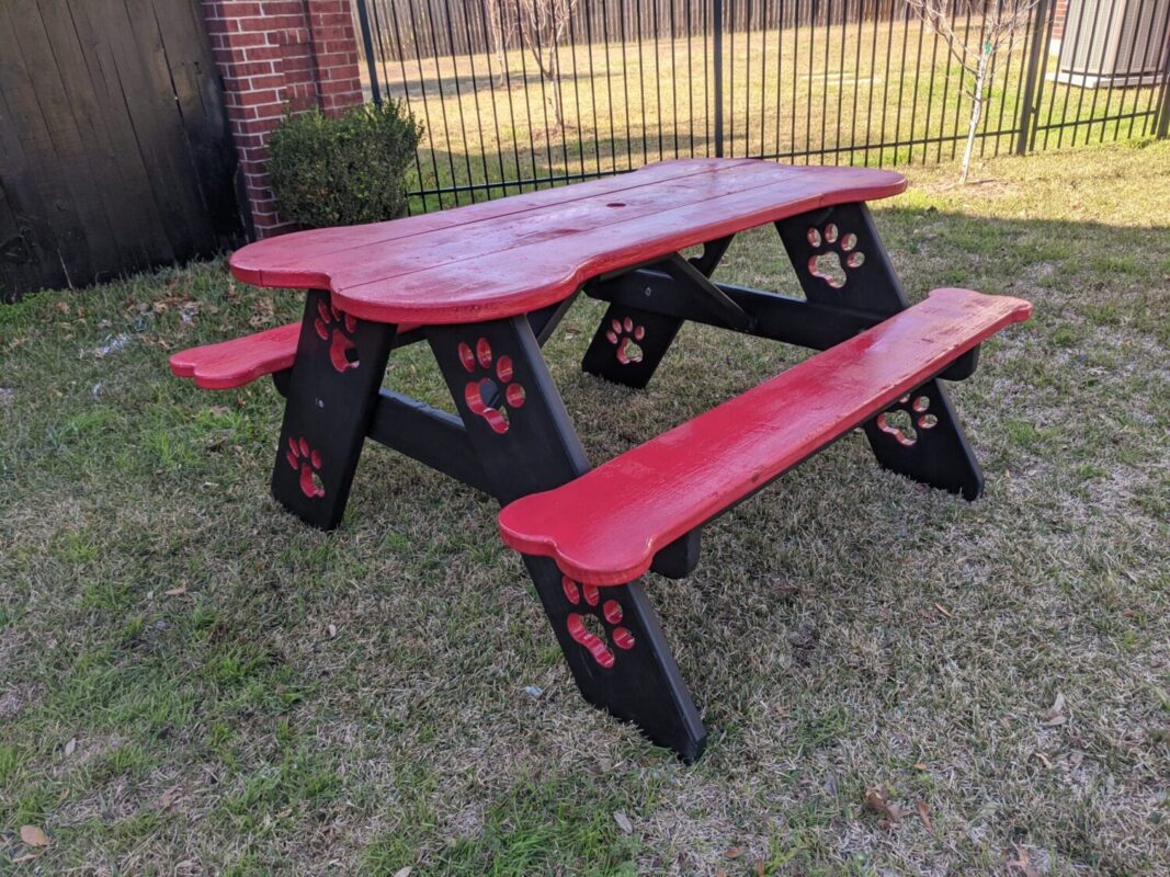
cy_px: 438
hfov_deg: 67.3
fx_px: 879
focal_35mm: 26
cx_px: 585
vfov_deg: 53.1
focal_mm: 4.67
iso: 38
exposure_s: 1/447
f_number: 2
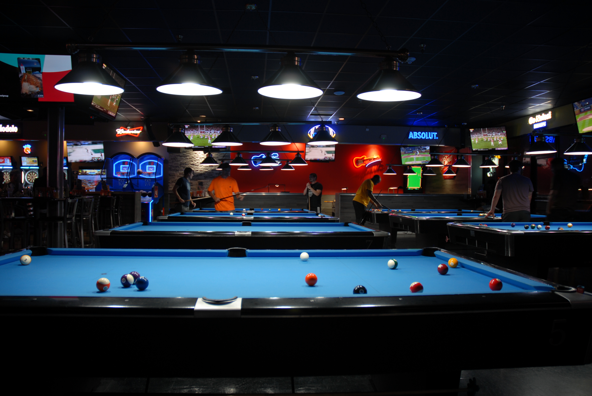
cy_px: 198
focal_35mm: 27
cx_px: 296
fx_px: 445
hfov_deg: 67.3
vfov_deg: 48.0
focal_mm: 18
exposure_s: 1/8
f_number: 3.5
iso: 100
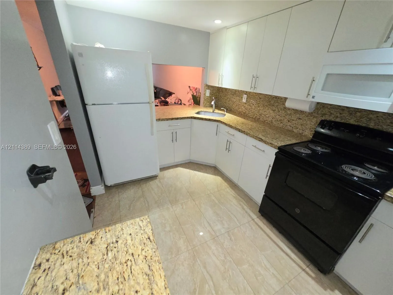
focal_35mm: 13
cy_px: 148
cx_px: 196
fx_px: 148
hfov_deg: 106.2
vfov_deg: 89.9
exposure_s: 1/60
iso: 250
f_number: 1.9
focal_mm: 2.2
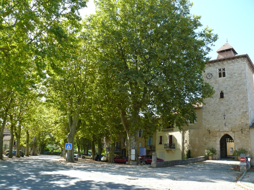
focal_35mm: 35
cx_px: 127
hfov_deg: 52.6
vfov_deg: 40.7
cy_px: 95
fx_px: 257
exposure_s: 1/200
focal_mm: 7.4
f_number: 4
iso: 100
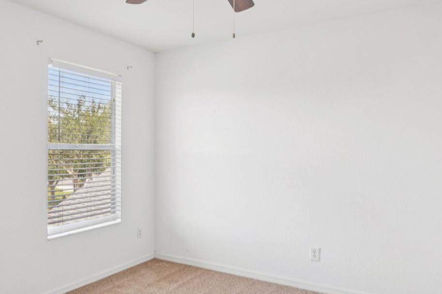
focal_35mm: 28
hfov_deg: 65.1
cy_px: 155
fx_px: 344
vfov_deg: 46.4
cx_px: 186
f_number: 8
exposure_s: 1/60
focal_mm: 16
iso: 400
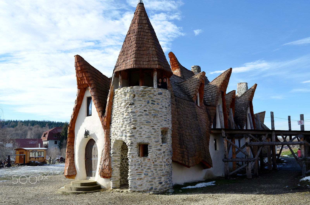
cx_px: 155
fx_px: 284
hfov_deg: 57.3
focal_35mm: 33
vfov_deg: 39.8
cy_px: 102
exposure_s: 1/250
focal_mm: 22
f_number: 8
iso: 125
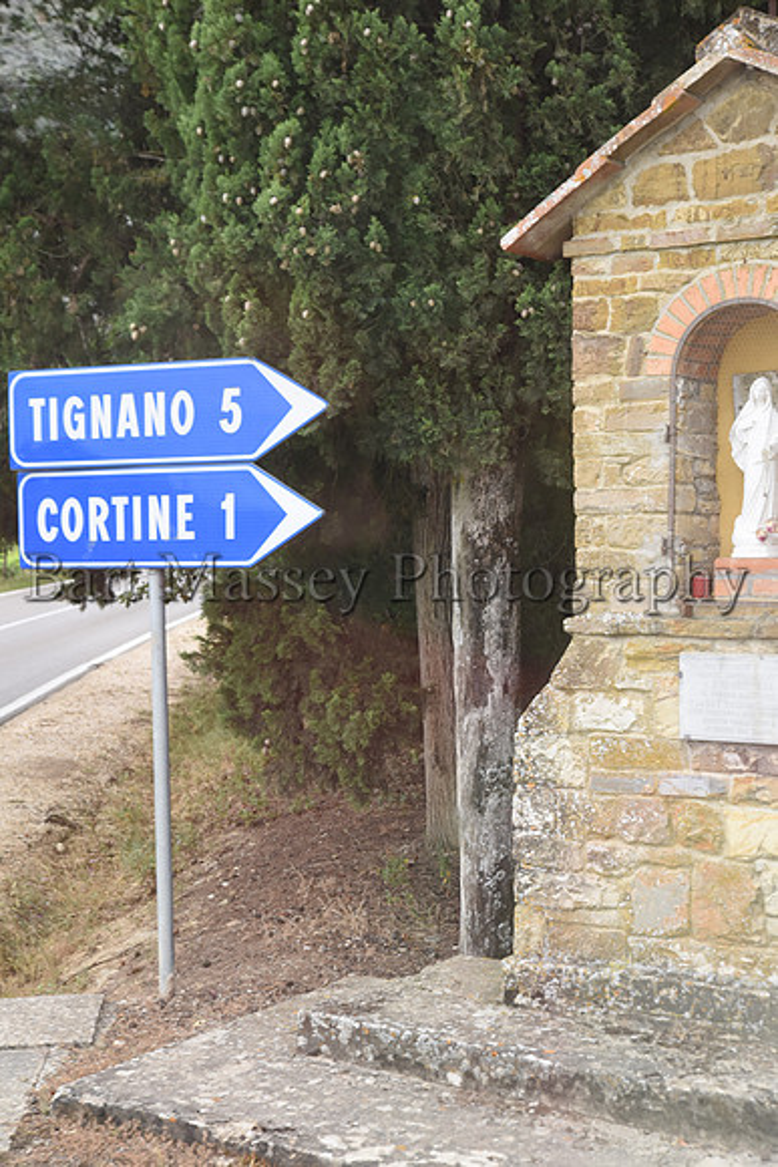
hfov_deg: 21.9
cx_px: 389
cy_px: 584
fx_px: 2008
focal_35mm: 62
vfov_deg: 32.4
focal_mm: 62
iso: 900
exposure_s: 1/250
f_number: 8
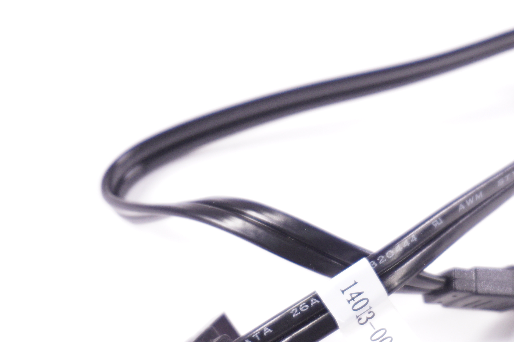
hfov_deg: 17.3
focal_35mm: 118
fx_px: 1683
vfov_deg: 11.6
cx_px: 380
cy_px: 216
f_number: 5.6
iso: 800
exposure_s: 1/250
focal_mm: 50
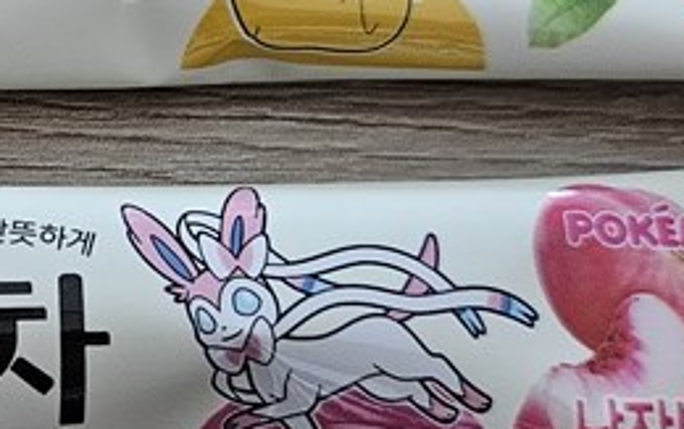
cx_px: 8
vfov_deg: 17.3
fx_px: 1399
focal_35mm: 75
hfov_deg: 26.1
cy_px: 116
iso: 640
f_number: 1.8
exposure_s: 1/120
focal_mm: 5.4
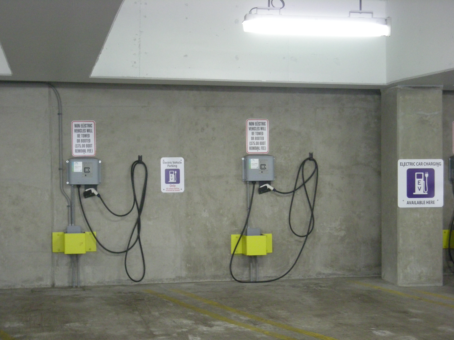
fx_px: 997
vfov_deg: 19.4
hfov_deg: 25.7
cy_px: 170
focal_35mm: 76
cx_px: 227
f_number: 3.9
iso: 400
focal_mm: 12.3
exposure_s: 1/29.1
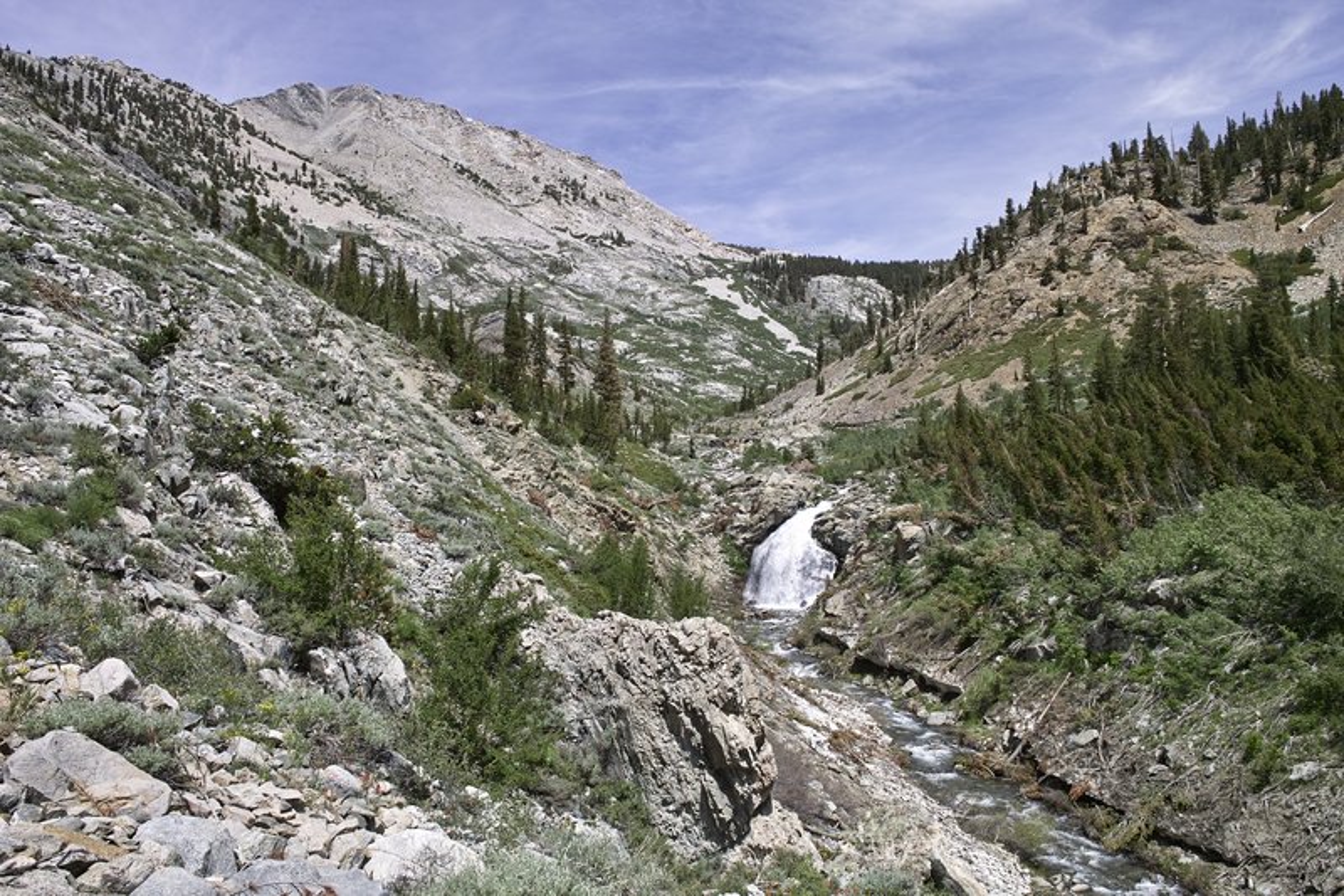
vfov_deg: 46.4
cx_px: 672
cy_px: 448
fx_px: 1045
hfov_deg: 65.5
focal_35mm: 28
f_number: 7.1
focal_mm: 16.6
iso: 100
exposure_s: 1/125
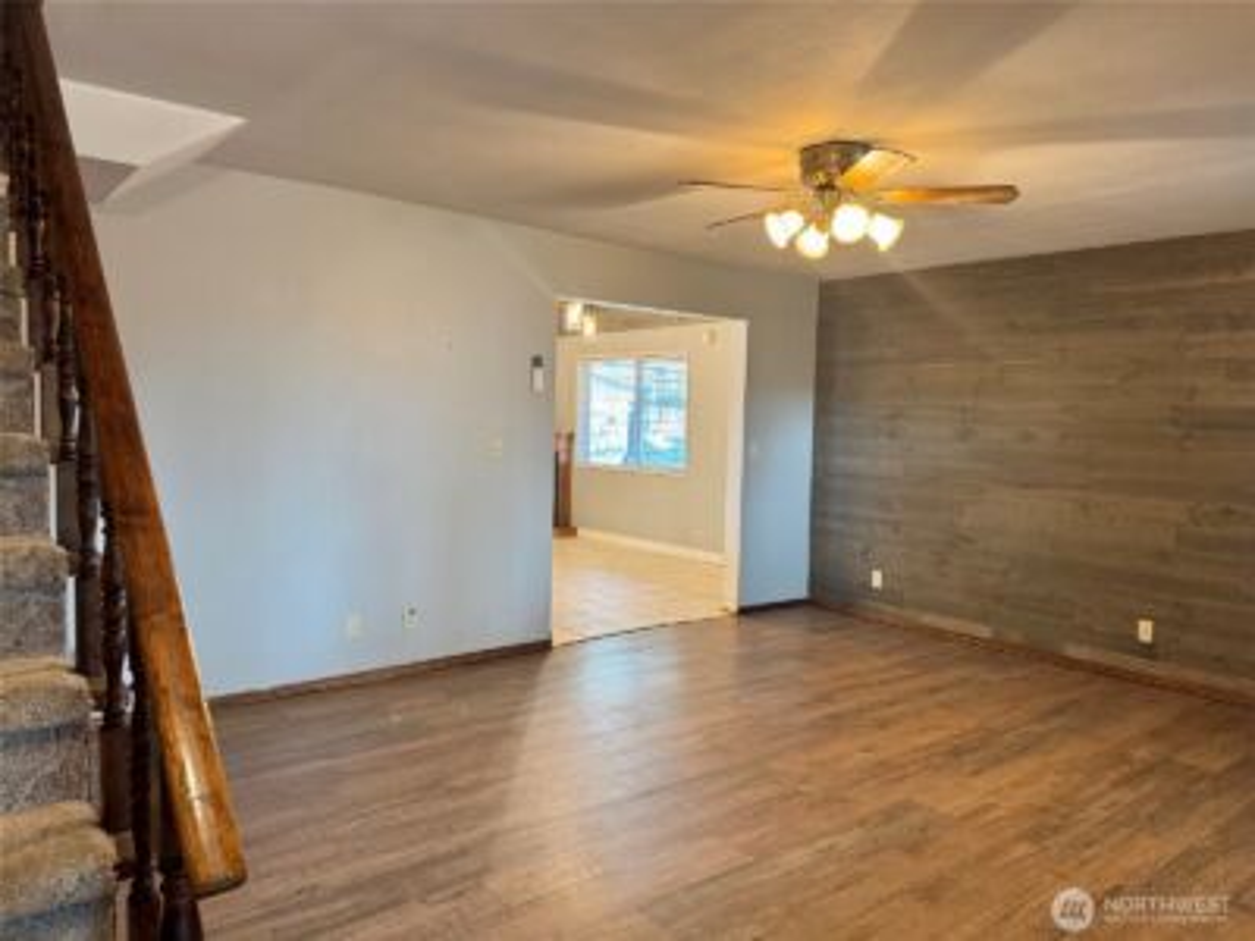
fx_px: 870
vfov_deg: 56.8
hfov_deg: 71.6
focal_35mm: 24
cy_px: 470
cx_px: 628
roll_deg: -2.9
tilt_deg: -4.4
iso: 200
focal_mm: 6.76
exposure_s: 1/60
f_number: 1.78
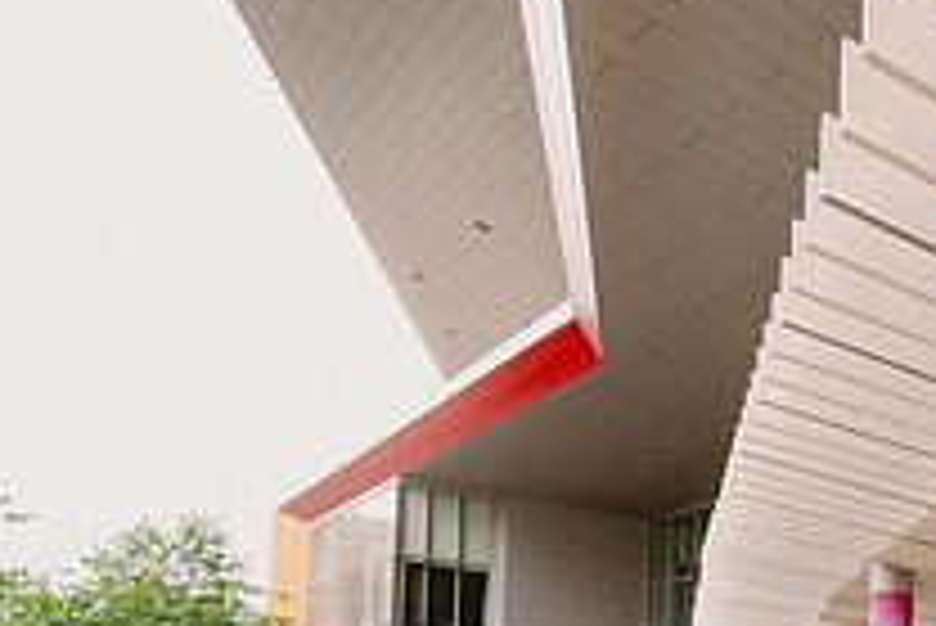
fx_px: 1015
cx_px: 1008
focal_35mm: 39
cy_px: 732
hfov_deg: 40.8
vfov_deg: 29.8
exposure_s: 1/200
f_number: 9
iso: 500
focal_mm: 14
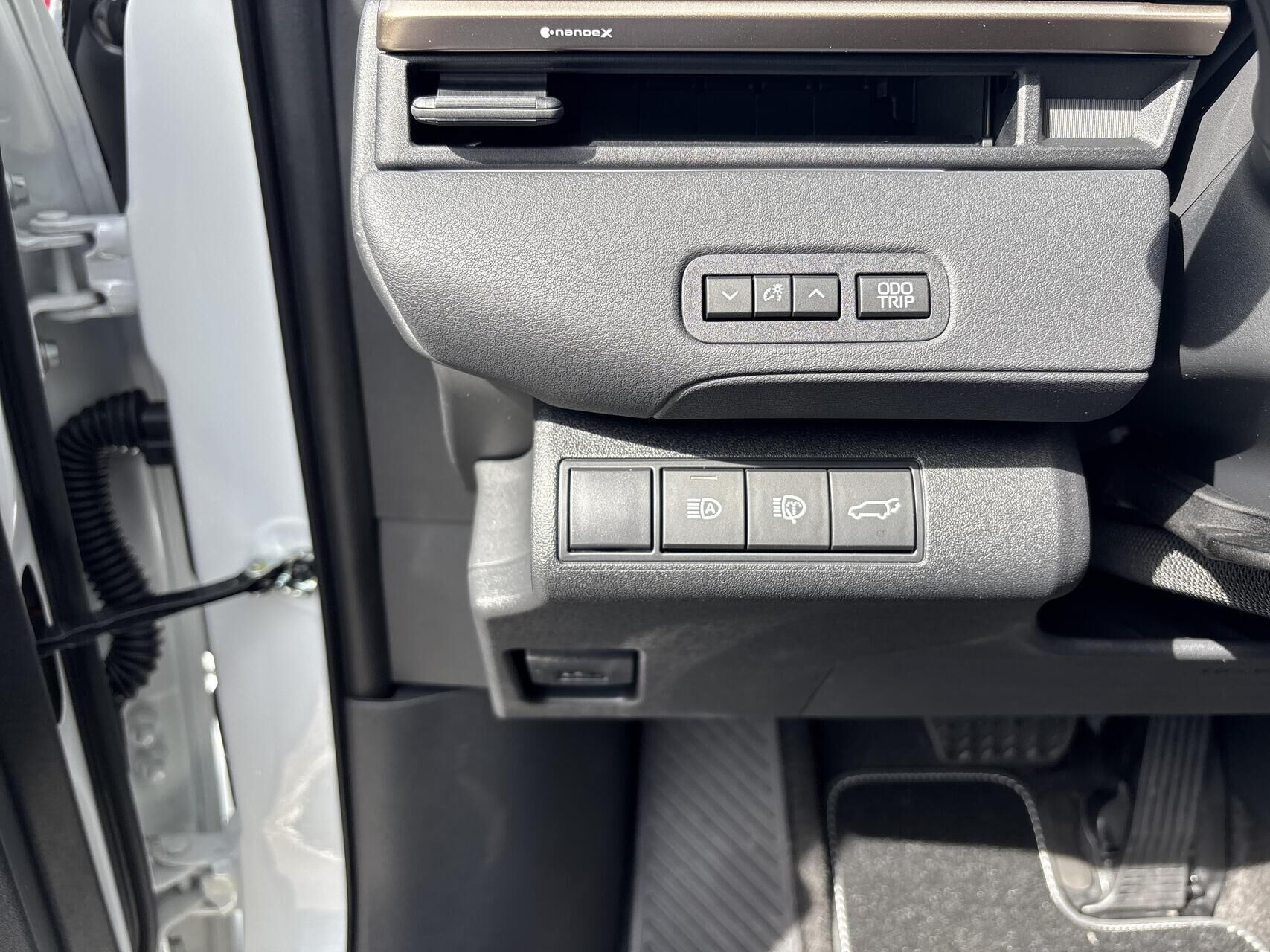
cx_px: 635
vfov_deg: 53.1
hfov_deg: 67.3
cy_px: 476
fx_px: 954
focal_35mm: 26
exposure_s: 1/298
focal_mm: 5.96
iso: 50
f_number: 1.6
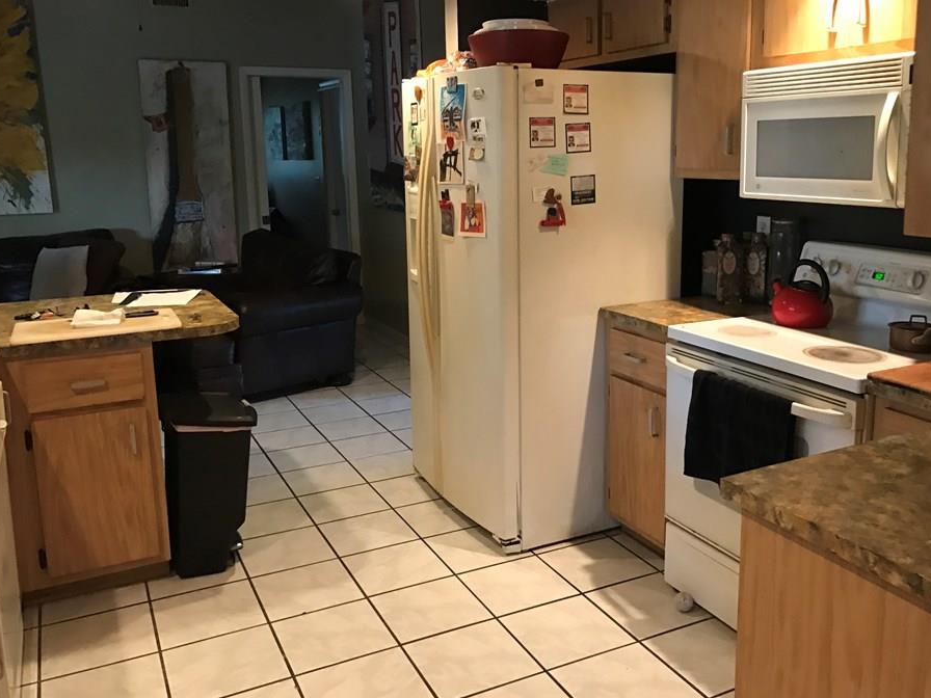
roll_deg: +0.6
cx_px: 518
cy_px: 316
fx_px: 861
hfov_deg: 56.7
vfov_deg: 44.1
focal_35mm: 32
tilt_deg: -10.9
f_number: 1.8
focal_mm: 3.99
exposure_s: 1/9
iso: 100
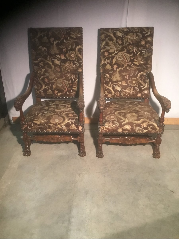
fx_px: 214
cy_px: 120
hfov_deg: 45.4
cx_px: 90
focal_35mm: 31
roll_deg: -0.1
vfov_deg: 58.4
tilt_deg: -27.6
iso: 200
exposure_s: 1/25
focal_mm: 3.3
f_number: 2.4
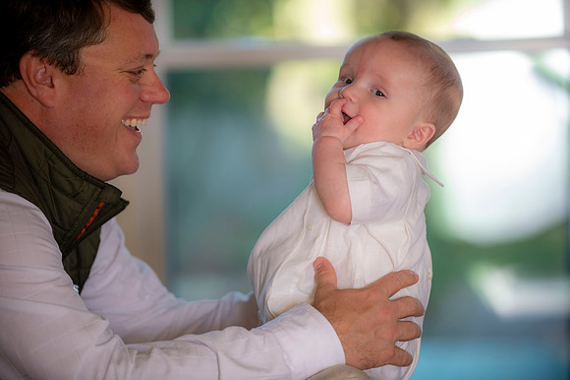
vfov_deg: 9.1
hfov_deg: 13.7
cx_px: 285
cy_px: 190
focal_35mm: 150
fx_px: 2374
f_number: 2.8
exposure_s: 1/100
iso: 400
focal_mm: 150
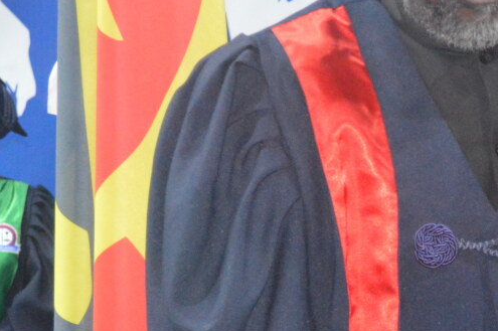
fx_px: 2681
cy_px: 195
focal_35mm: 194
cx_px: 562
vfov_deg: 7.1
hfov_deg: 10.5
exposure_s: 1/60
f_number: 5.3
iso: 3200
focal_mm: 40
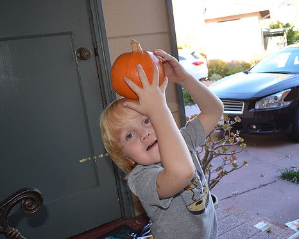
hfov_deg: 51.5
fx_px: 309
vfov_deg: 42.2
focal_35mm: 35
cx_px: 157
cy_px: 120
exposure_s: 1/125
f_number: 3.8
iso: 280
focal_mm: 20
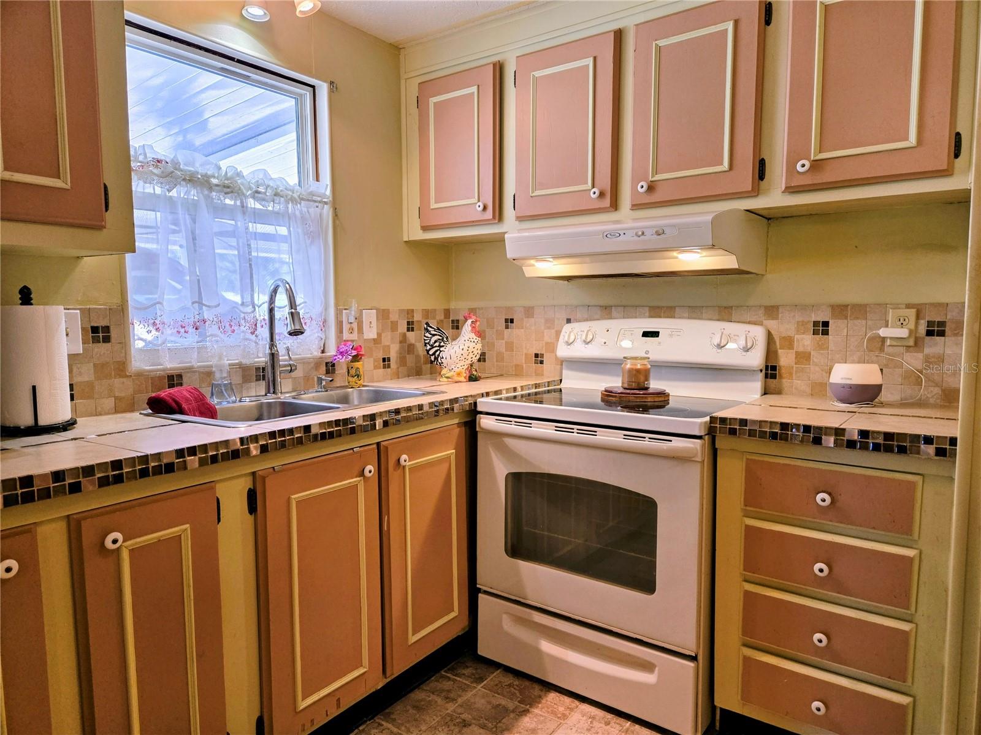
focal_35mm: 23
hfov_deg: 73.9
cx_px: 490
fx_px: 652
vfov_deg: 58.9
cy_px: 368
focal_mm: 5.4
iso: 100
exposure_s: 1/120
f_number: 1.8
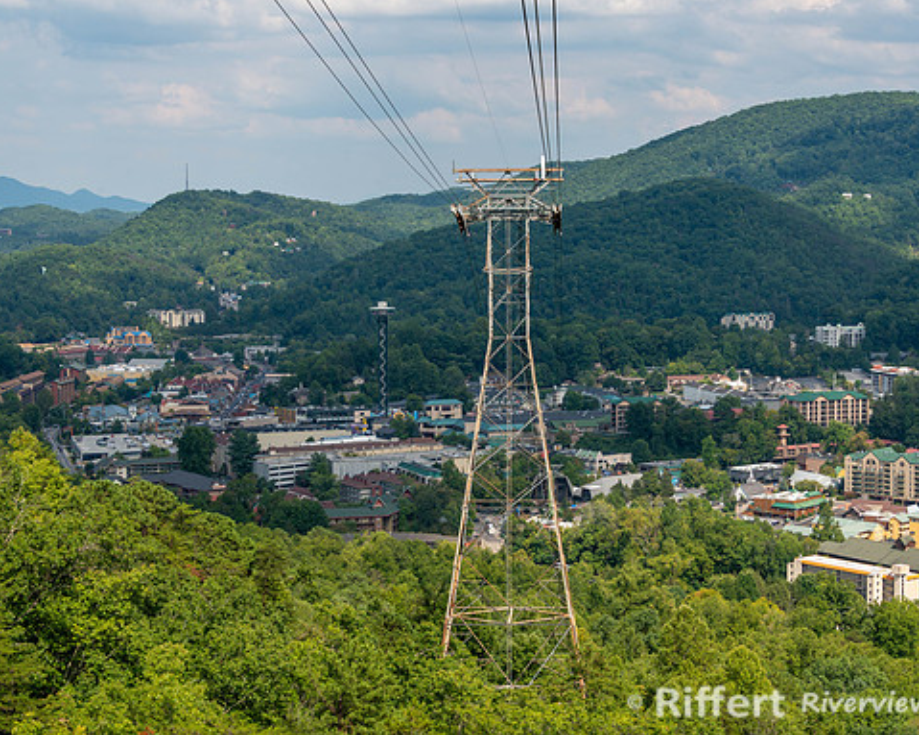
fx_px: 1822
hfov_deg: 28.3
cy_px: 366
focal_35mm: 67
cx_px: 499
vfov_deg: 22.8
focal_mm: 55
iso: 100
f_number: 8
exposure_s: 1/250
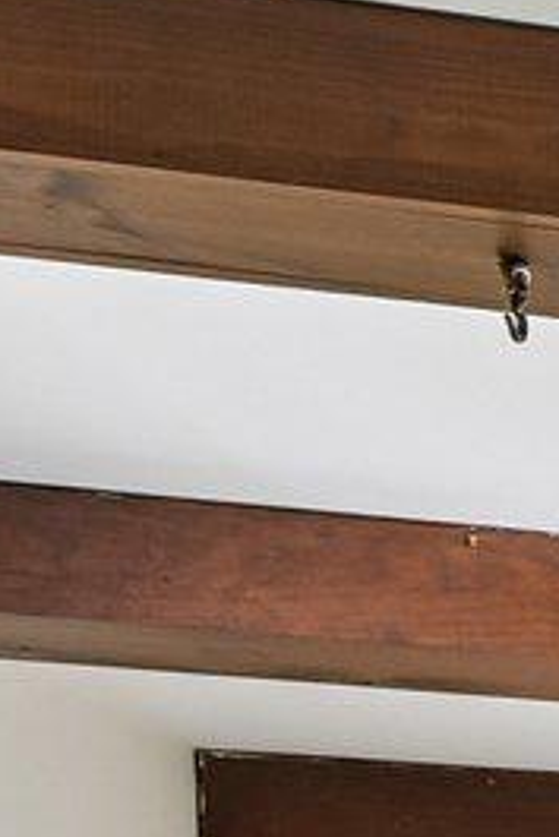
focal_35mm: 143
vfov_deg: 13.1
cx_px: 3048
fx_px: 3323
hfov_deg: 5.7
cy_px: 1451
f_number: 8
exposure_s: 1/4
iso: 400
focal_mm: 18.5
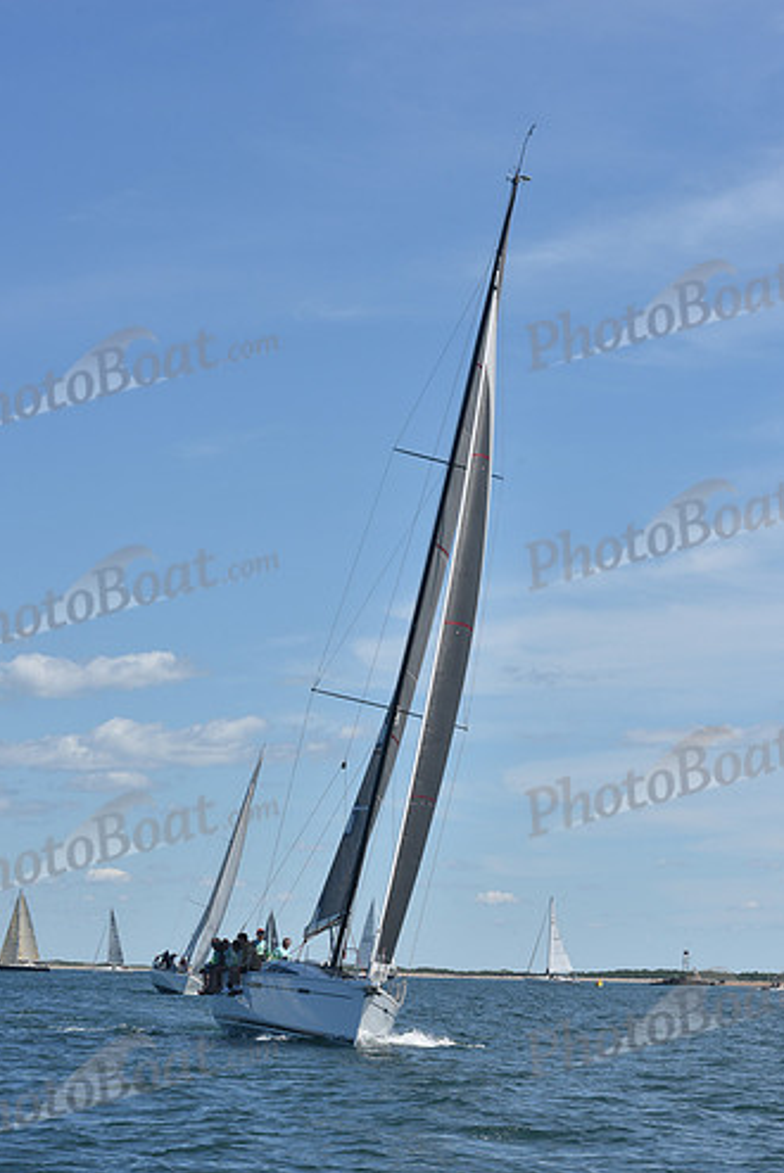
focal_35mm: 108
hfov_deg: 12.7
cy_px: 686
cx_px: 403
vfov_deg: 18.9
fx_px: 3523
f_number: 11
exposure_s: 1/800
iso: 250
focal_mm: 92
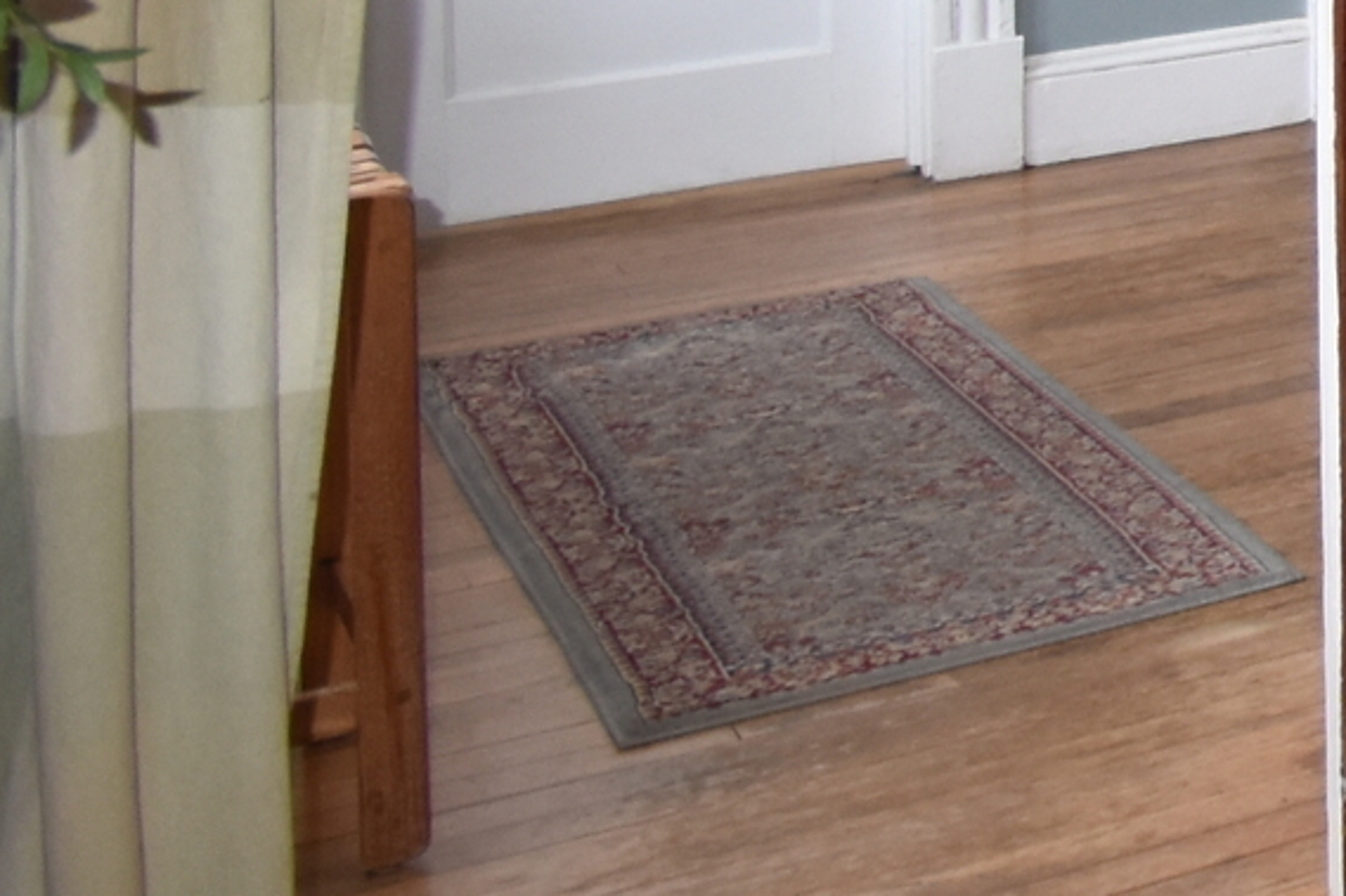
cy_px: -731
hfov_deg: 13.7
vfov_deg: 14.7
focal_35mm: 81
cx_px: 3496
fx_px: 3027
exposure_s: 1/15
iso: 560
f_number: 4.5
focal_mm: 10
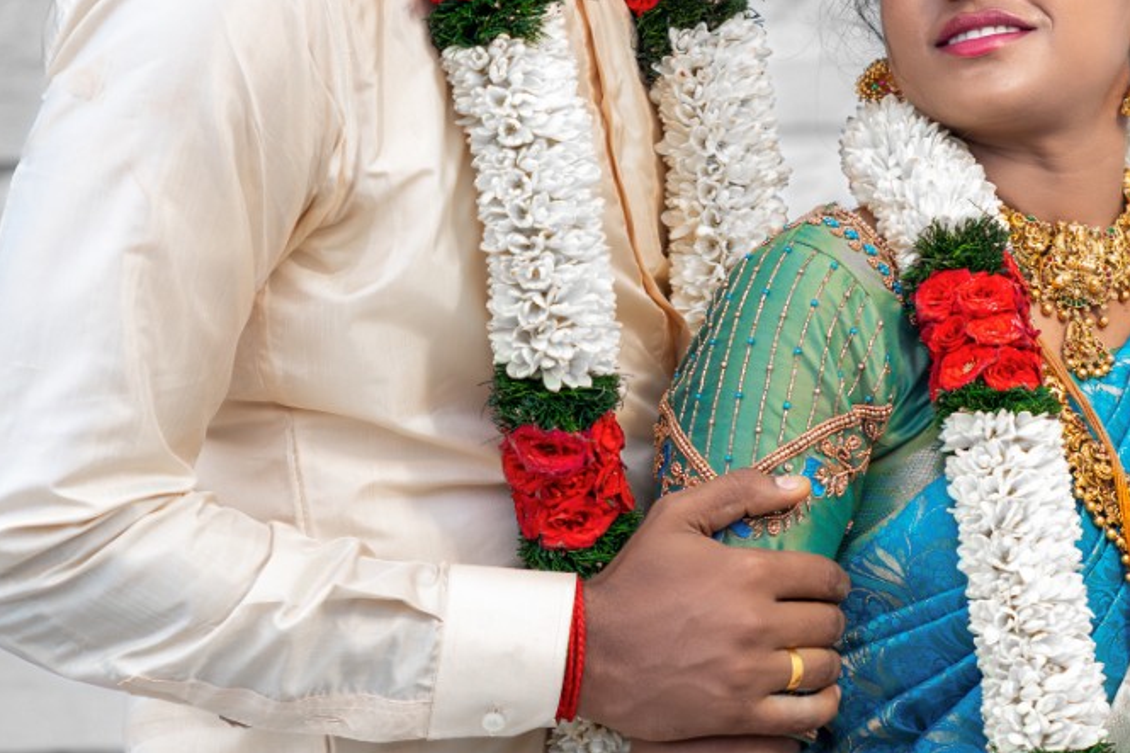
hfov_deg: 9.9
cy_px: 204
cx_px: 1018
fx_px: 6495
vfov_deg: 6.6
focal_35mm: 207
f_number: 2.8
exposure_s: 1/125
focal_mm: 85
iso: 500
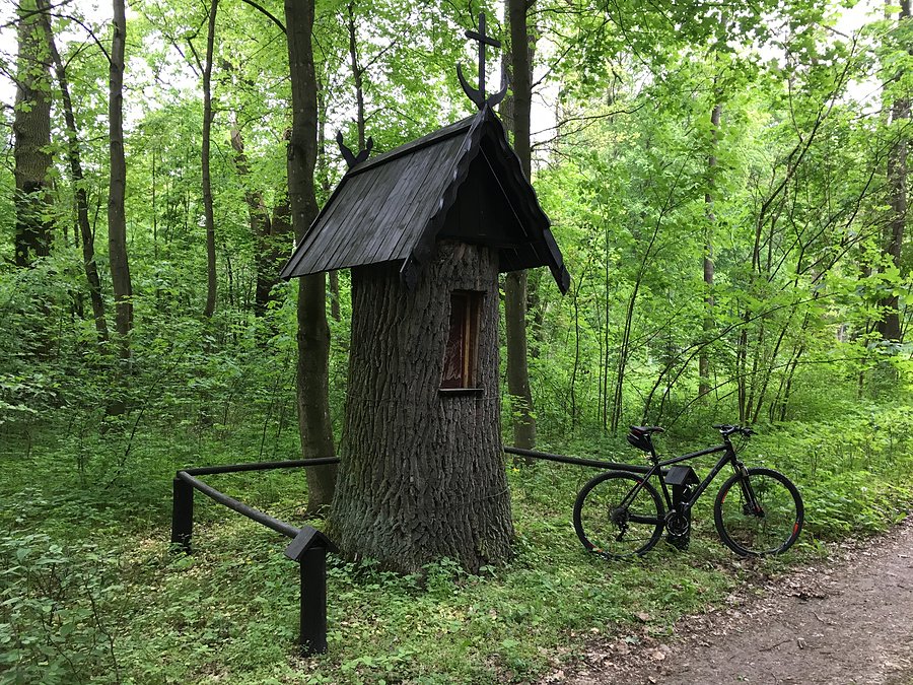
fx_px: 765
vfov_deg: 48.2
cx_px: 456
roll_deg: +0.3
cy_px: 342
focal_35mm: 29
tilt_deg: +0.0
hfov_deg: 61.7
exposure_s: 1/33
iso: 40
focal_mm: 4.15
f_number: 2.2
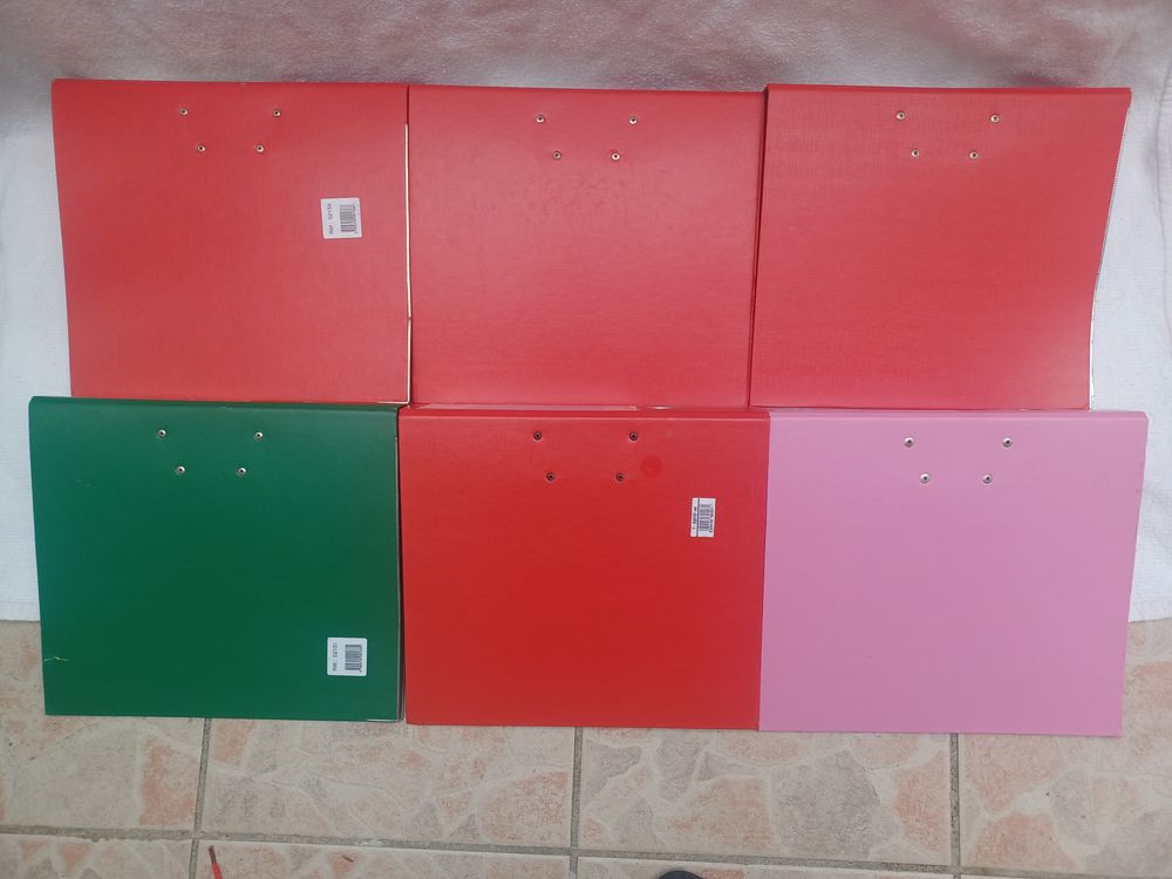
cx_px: 586
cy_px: 440
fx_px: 846
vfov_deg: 54.9
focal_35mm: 25
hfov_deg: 69.4
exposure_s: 1/50
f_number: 1.8
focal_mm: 4.6
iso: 50
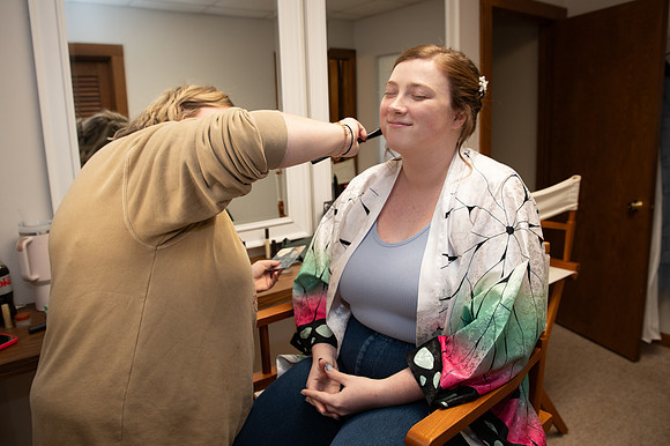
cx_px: 335
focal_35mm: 26
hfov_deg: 70.3
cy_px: 209
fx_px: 475
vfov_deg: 50.2
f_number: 4
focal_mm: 24
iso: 800
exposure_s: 1/125
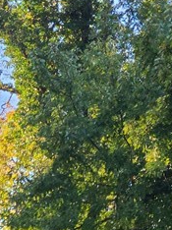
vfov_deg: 14.4
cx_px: -199
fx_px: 757
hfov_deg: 11.4
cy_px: 461
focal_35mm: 114
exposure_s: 1/269
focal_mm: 5.4
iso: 40
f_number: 1.8
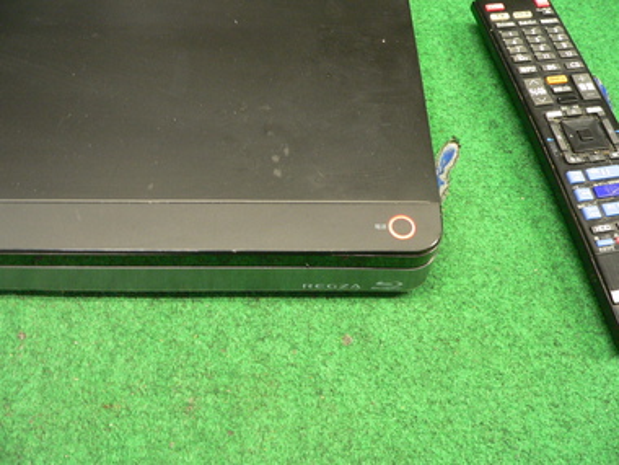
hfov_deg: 51.4
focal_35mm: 36
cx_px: 310
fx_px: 644
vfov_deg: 39.7
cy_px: 232
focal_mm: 6
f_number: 2.8
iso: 200
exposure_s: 1/6
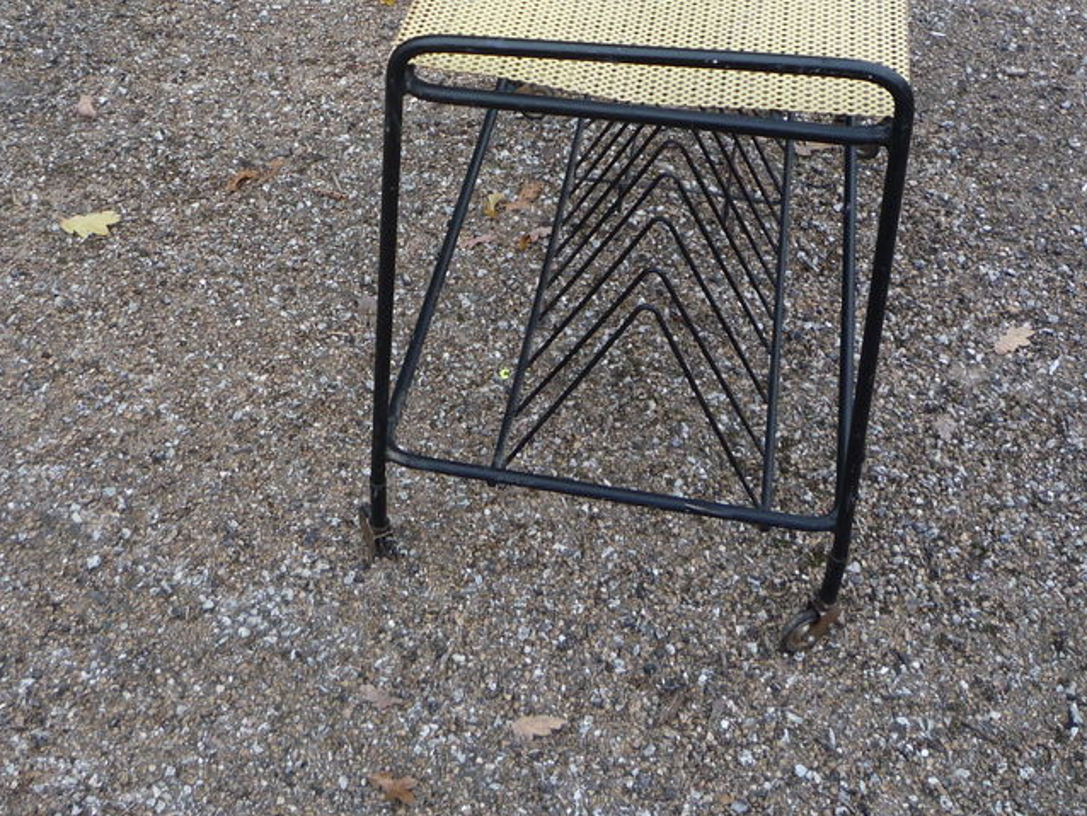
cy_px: 203
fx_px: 1476
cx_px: 434
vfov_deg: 30.4
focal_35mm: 47
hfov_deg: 40.2
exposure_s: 1/60
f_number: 3.3
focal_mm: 5.2
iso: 100
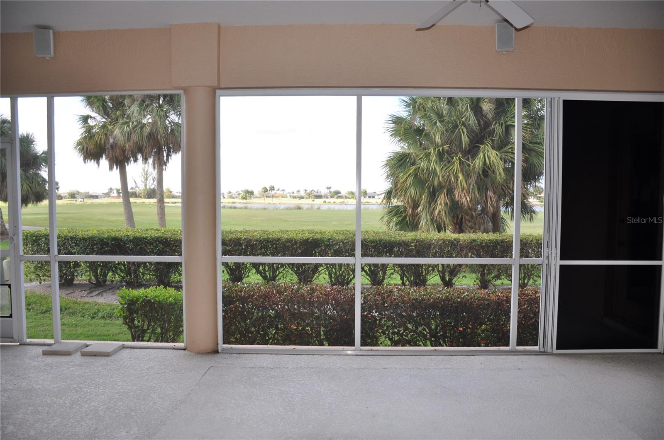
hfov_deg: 67.5
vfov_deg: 47.8
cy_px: 220
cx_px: 332
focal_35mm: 27
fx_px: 497
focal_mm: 18
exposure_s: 1/200
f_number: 3.5
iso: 200
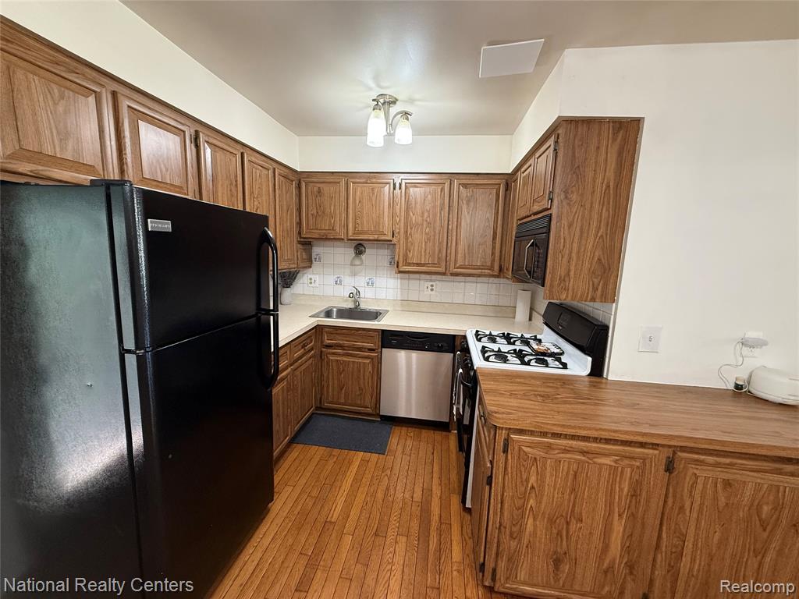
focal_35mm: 14
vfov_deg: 85.7
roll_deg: -1.9
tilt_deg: -7.8
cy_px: 300
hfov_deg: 102.1
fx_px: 323
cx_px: 400
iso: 320
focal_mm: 2.22
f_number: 2.2
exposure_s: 1/60
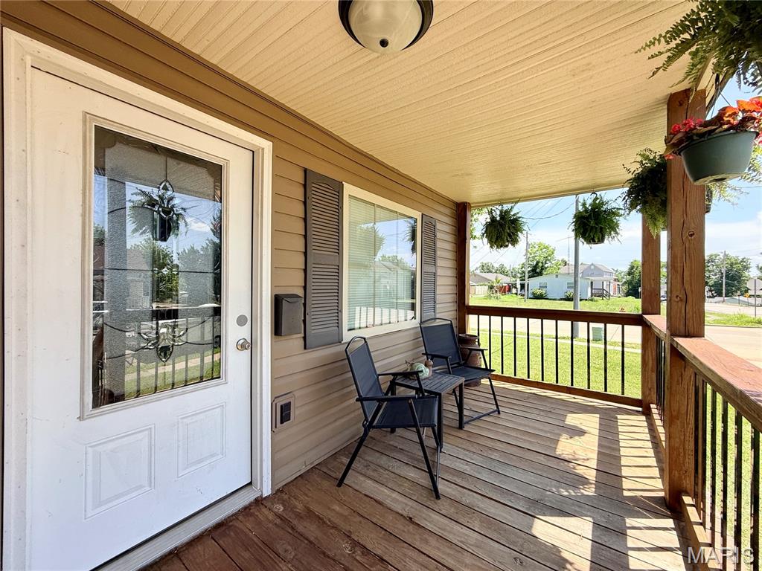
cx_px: 381
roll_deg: +0.1
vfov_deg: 85.7
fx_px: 308
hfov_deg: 102.1
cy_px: 286
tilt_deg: +0.0
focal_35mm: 14
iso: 64
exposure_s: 1/531
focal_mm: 2.22
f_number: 2.2
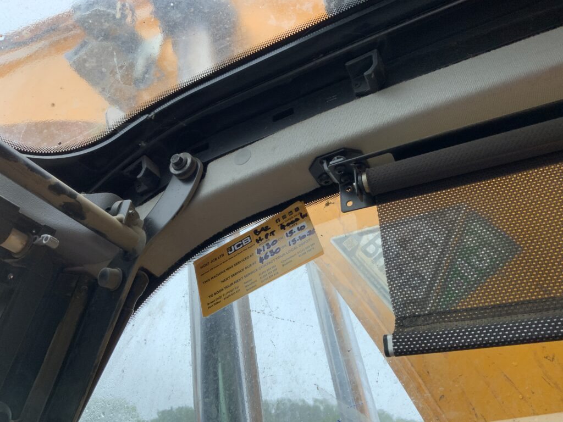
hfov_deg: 61.7
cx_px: 282
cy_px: 211
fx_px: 472
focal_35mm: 29
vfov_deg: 48.2
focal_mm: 3
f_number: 1.8
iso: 32
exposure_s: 1/122
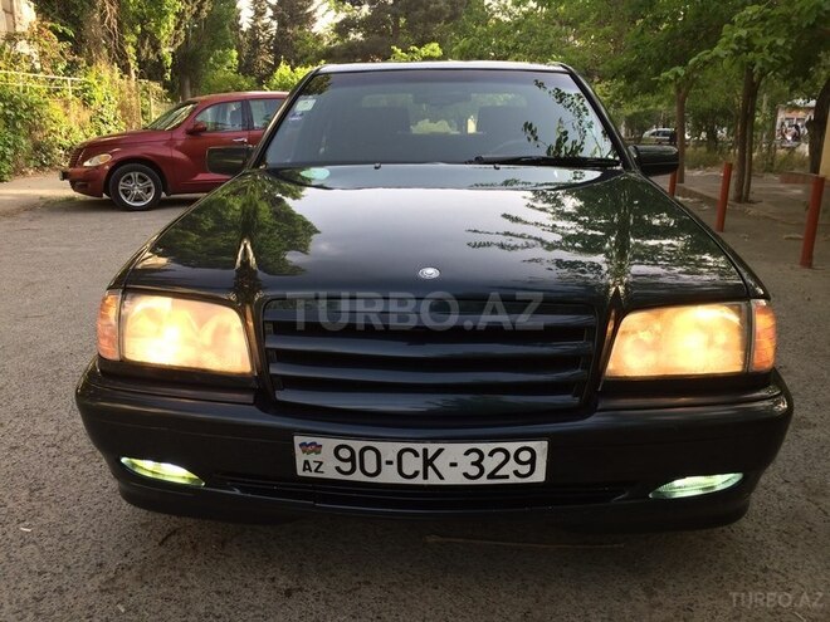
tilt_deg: -14.3
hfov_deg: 61.7
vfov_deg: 48.2
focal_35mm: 29
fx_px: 695
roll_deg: -1.5
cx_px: 415
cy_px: 311
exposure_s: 1/169
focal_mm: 4.15
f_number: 2.2
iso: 32
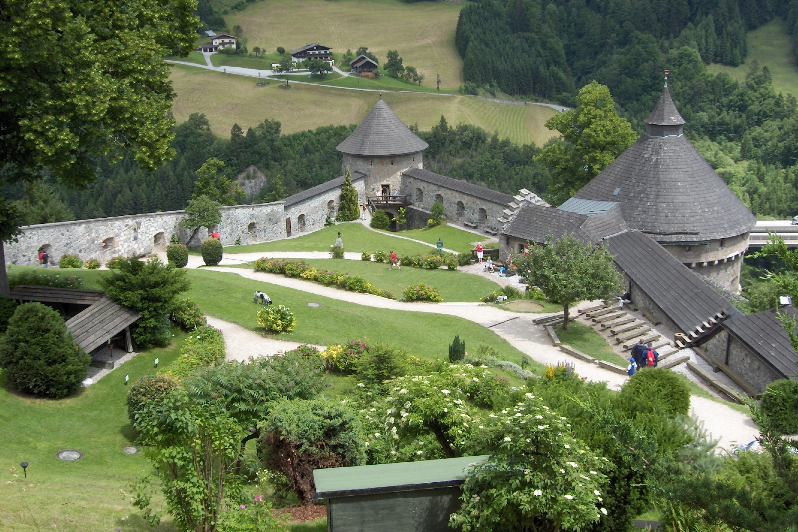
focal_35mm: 41
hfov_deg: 47.4
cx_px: 397
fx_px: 909
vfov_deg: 32.6
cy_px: 232
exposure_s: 1/303
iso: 100
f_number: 4.8
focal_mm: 8
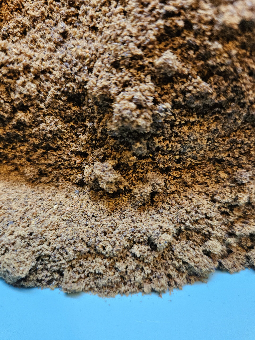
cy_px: 170
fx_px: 226
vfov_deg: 73.9
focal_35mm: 23
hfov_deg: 58.9
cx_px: 128
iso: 640
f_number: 1.8
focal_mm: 5.4
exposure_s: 1/60
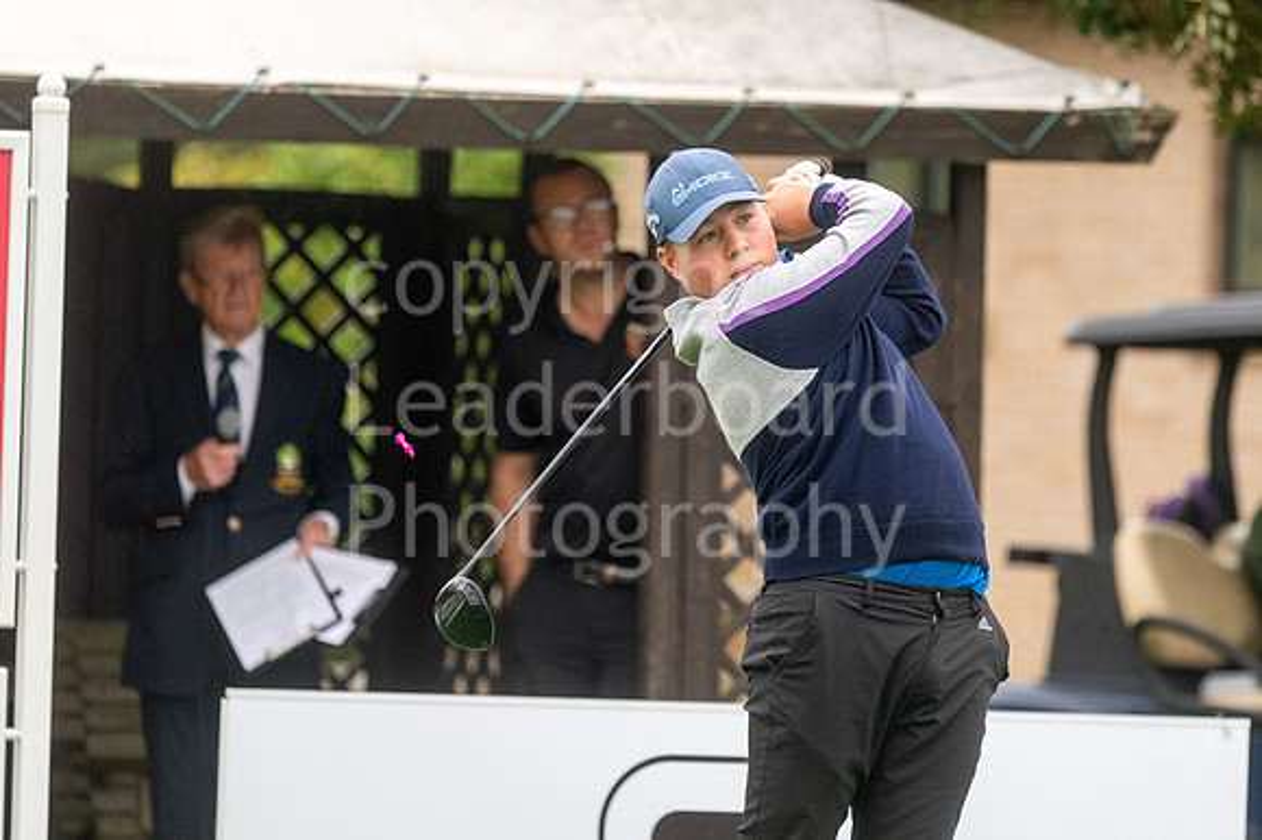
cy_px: 420
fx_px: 15765
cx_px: 631
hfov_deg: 4.6
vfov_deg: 3.1
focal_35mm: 450
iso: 1000
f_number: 4
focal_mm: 300
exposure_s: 1/640
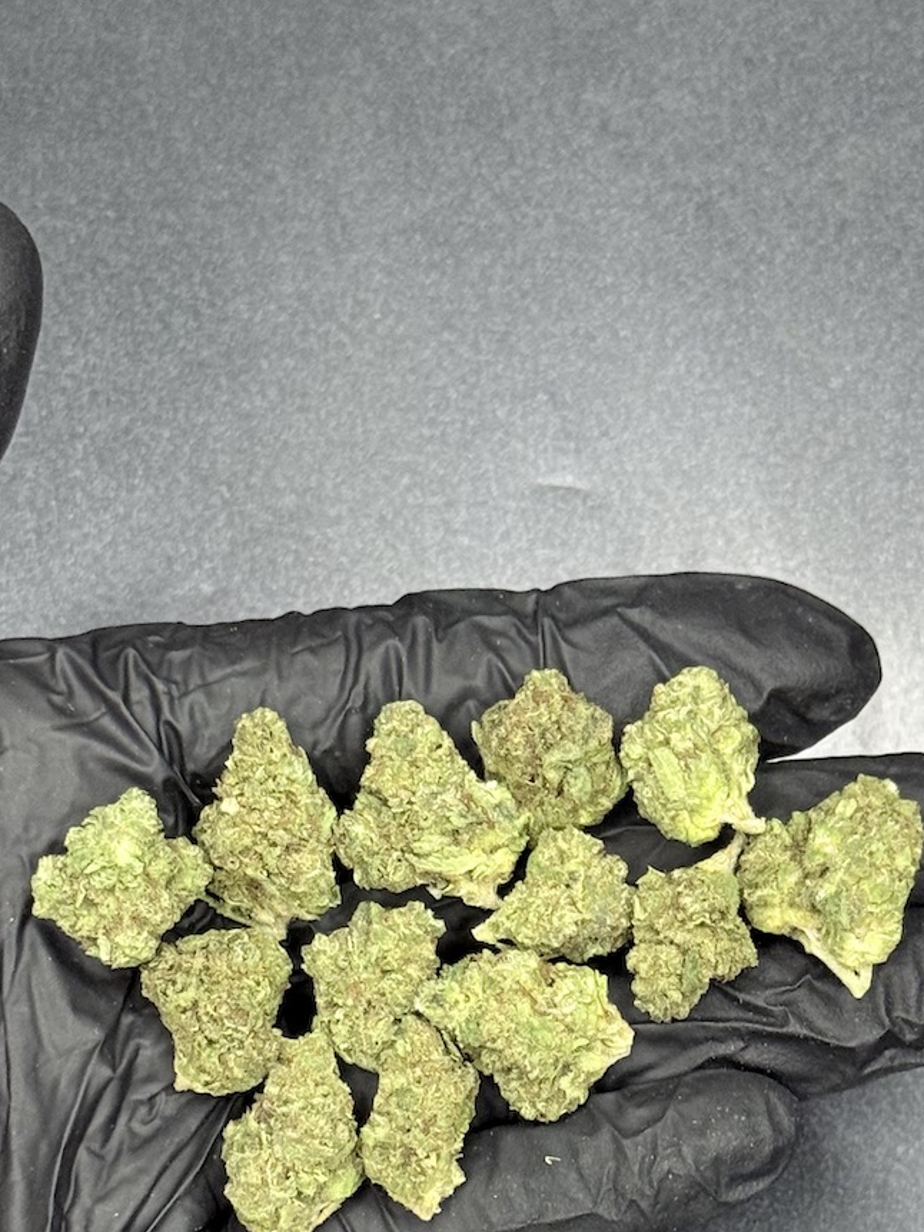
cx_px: 522
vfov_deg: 18.3
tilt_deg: -75.7
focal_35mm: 107
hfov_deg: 13.8
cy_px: 907
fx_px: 3807
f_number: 1.78
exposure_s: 1/60
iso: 160
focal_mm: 6.76
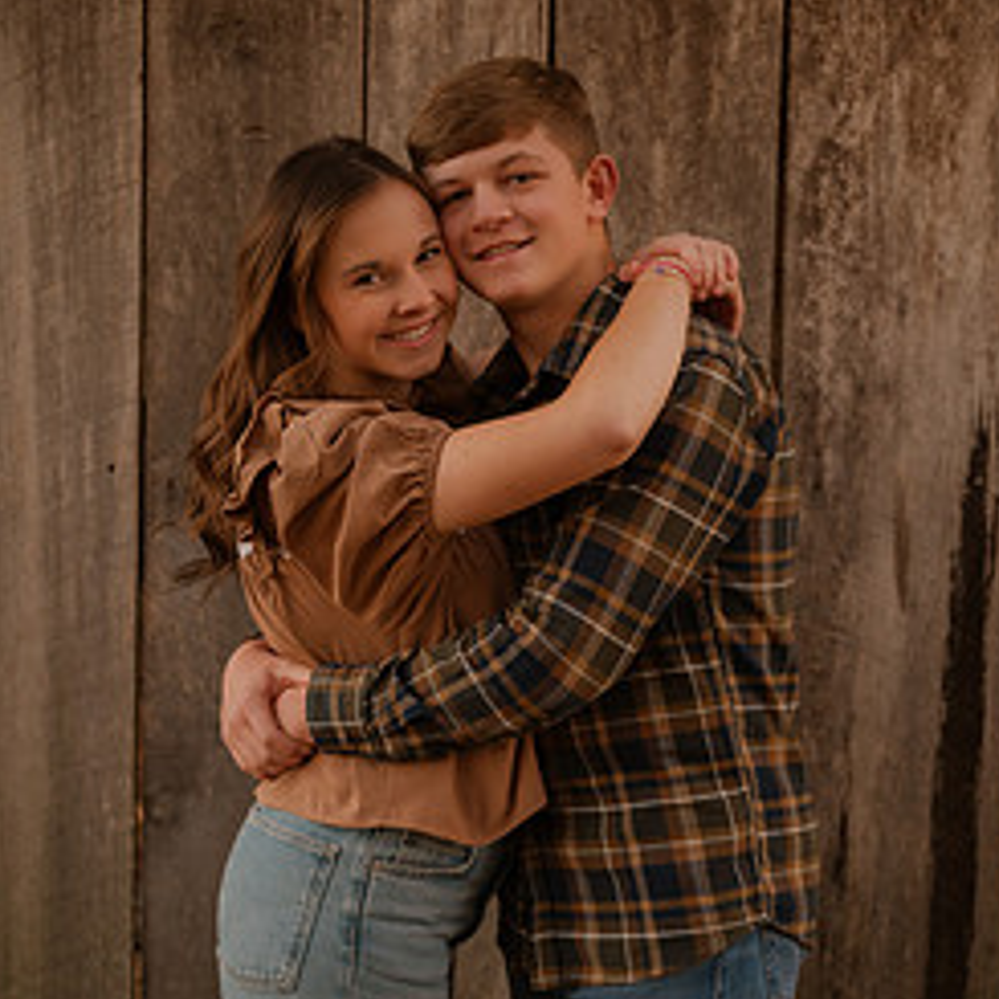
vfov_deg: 22.1
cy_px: 644
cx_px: 528
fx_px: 2547
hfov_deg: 22.2
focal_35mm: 78
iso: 250
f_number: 1.8
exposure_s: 1/125
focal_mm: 50
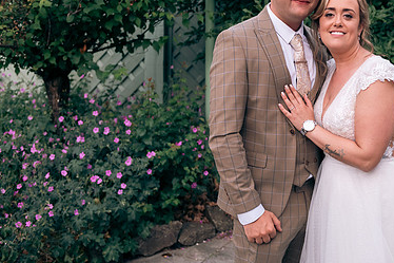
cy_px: 87
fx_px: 645
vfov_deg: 22.9
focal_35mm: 59
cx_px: 275
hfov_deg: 33.5
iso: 250
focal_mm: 38
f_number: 3.5
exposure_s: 1/160
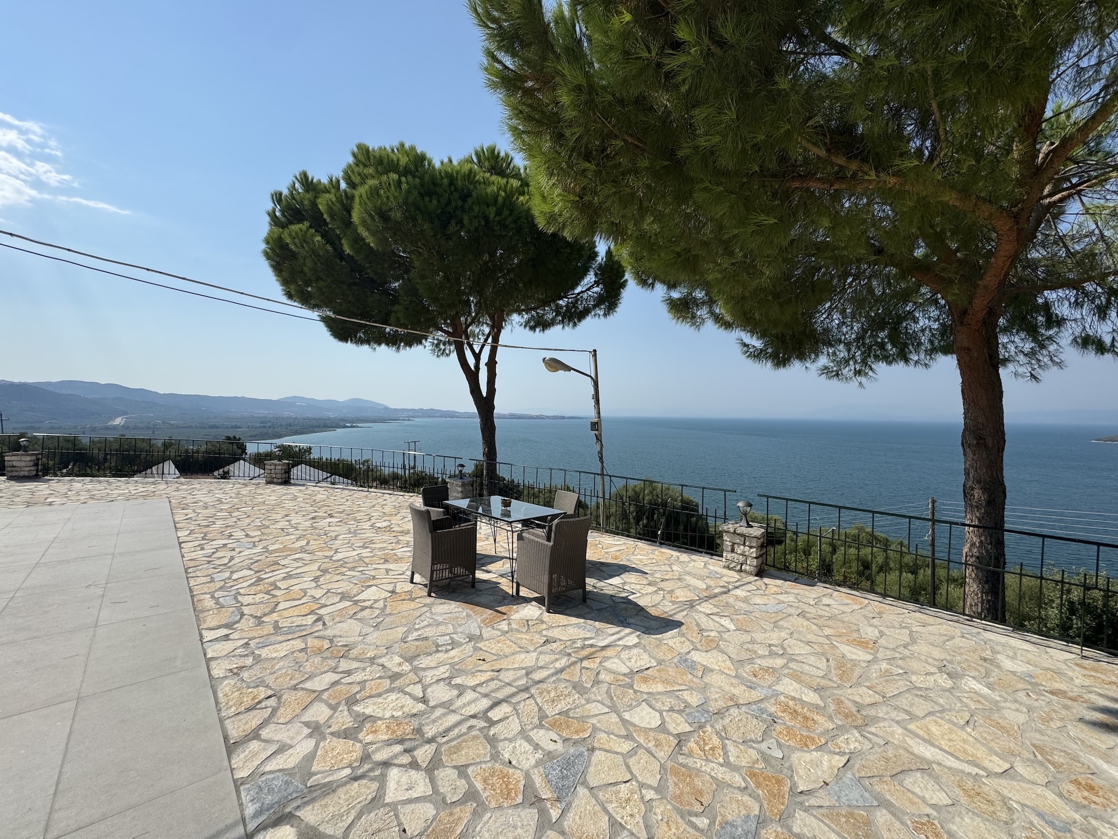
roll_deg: -0.2
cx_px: 559
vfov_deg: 85.7
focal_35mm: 14
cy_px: 420
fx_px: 452
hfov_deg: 102.1
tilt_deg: -0.3
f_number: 2.2
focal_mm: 2.22
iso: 50
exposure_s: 1/3390
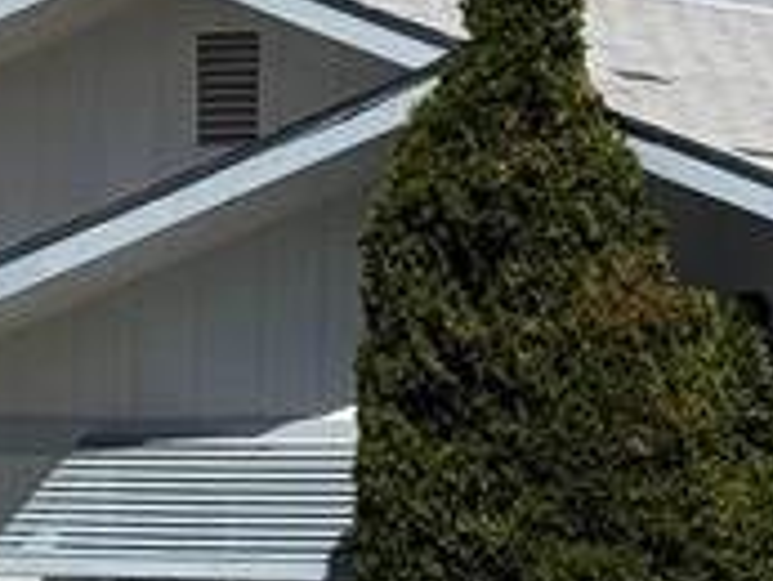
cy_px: 322
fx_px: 6346
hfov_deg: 6.9
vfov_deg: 5.2
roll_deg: -1.6
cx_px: 1215
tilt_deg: +2.9
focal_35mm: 284
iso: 64
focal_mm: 6.76
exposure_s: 1/9901
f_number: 1.78
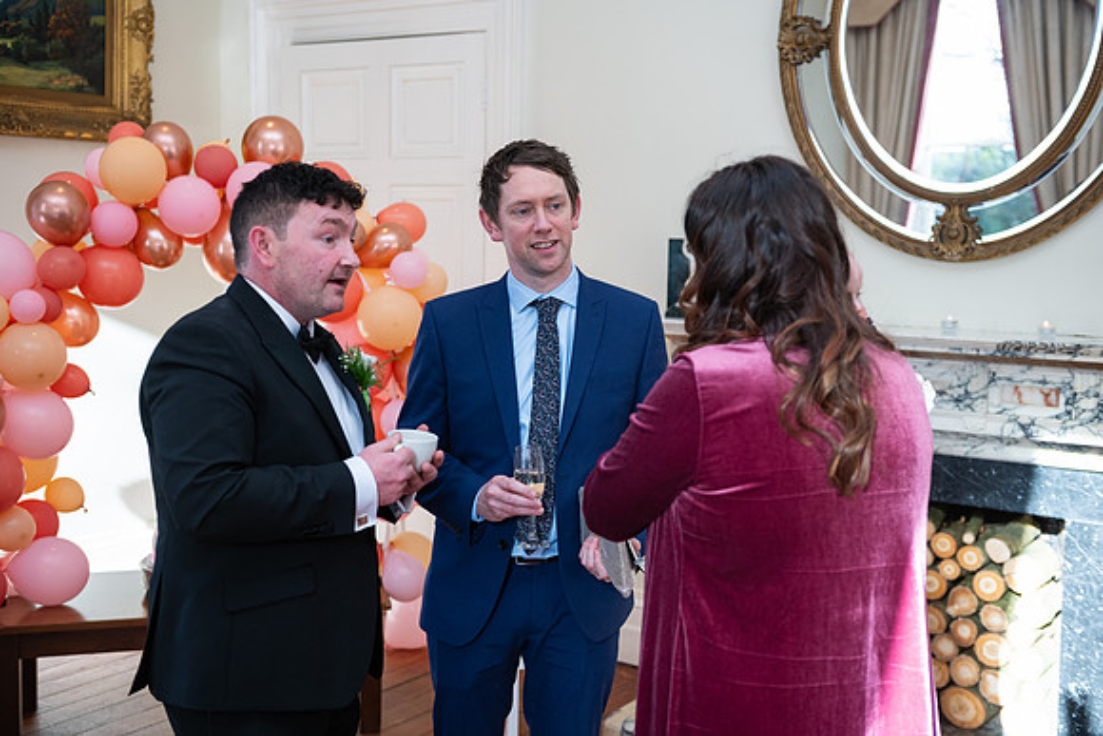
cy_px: 368
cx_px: 552
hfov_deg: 43.6
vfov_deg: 29.9
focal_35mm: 45
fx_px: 1379
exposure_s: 1/160
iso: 400
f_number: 3.5
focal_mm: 45
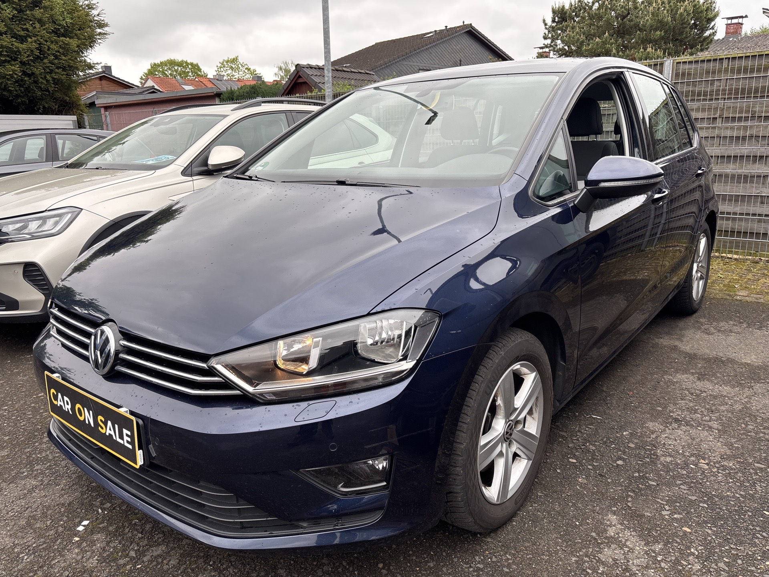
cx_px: 384
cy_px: 288
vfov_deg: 53.1
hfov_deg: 67.3
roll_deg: +1.6
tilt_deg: -13.6
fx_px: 578
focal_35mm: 26
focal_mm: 5.96
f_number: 1.6
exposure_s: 1/423
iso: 50
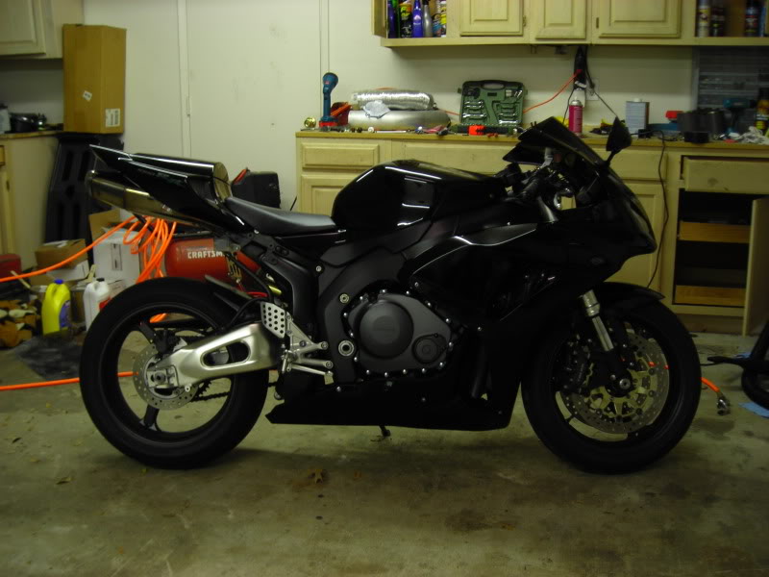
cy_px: 288
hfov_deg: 49.0
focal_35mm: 38
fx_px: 844
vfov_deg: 37.7
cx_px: 384
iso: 50
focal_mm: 6.3
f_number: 3.2
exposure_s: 1/12.4
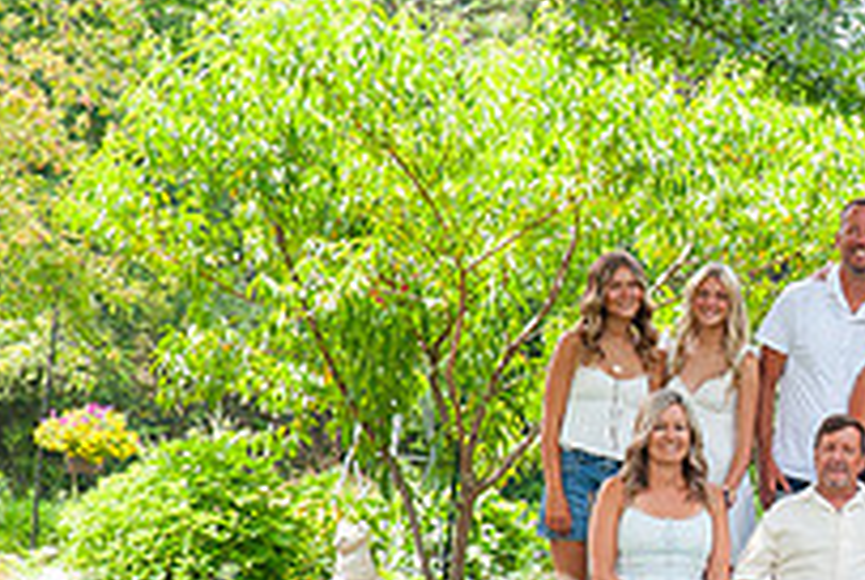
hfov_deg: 10.4
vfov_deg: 7.1
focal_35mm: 193
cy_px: 285
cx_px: 1143
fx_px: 4644
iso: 800
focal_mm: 62
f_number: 14
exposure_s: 1/100
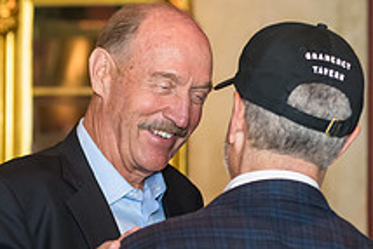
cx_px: 159
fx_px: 1856
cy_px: 142
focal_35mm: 179
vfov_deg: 7.7
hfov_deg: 11.5
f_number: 3.2
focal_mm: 66
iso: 1250
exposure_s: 1/125
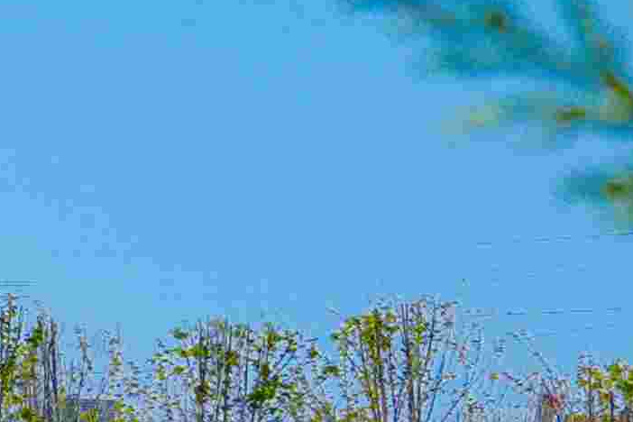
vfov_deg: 2.2
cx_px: -1175
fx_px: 10848
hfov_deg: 3.3
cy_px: 769
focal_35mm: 617
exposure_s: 1/250
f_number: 7.1
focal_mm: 63
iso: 100
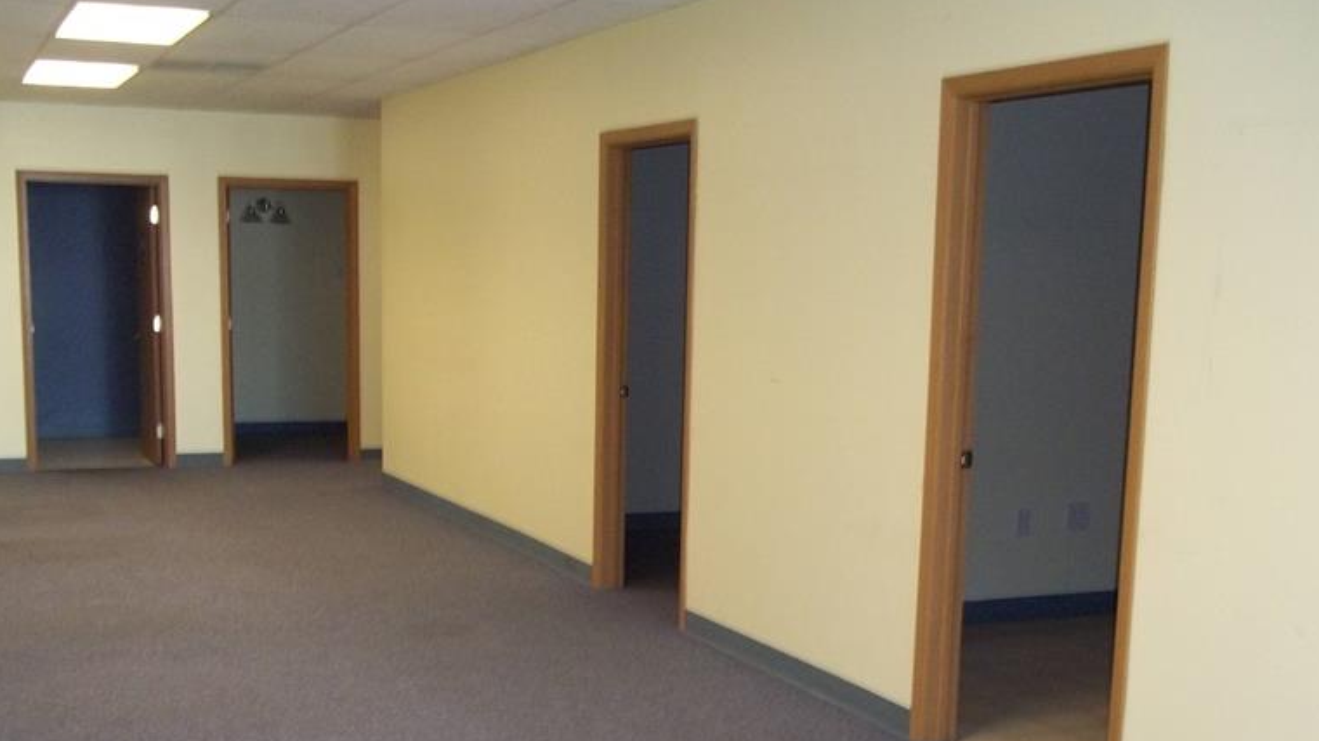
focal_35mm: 47
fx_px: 1643
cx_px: 632
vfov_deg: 25.0
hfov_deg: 43.7
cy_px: 593
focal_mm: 5.7
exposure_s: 1/40
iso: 160
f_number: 2.9
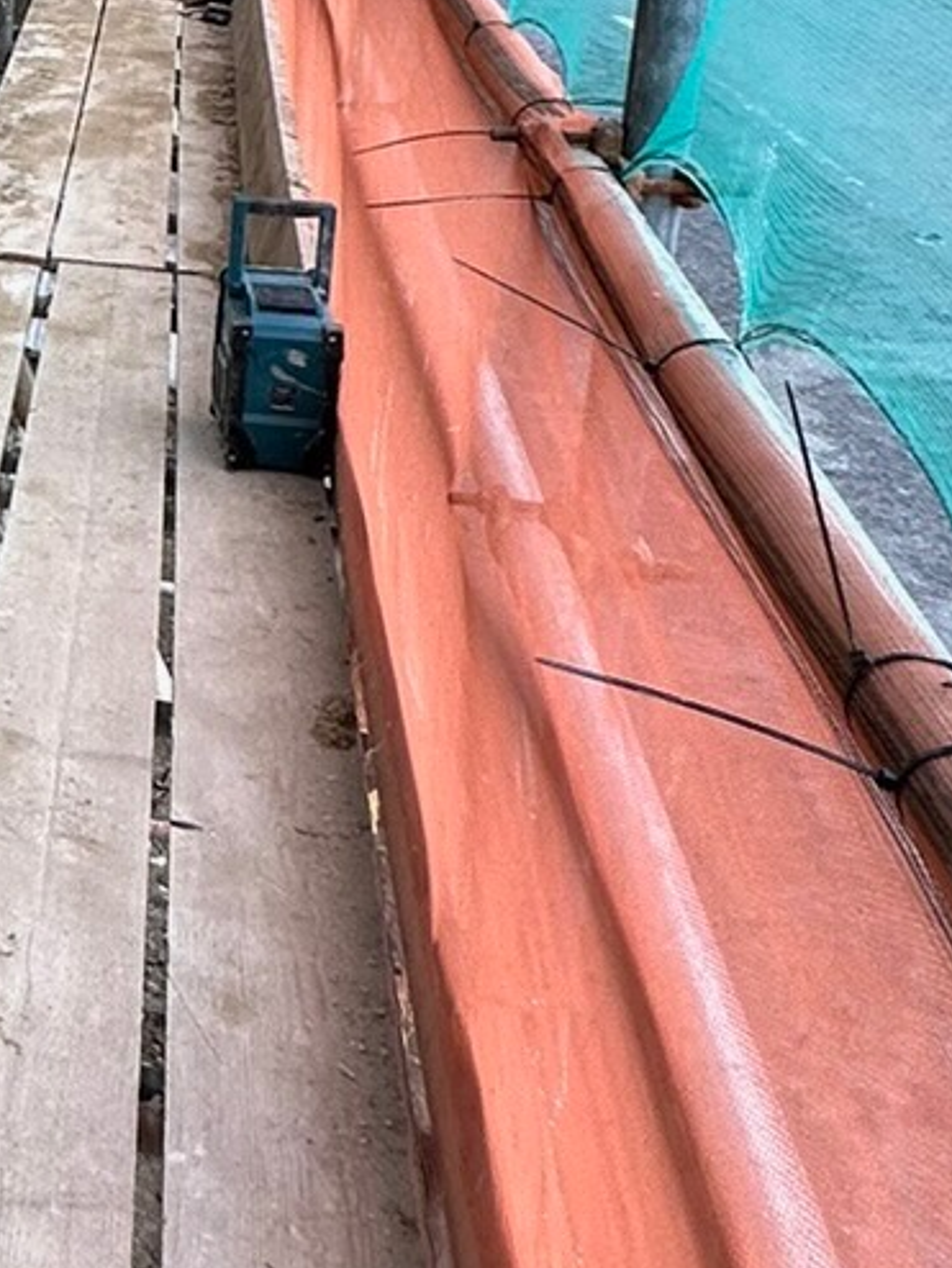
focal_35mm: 58
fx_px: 2125
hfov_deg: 18.5
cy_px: 62
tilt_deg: -11.9
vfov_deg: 31.2
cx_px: -854
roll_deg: +0.3
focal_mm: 2.22
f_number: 2.2
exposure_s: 1/149
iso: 40
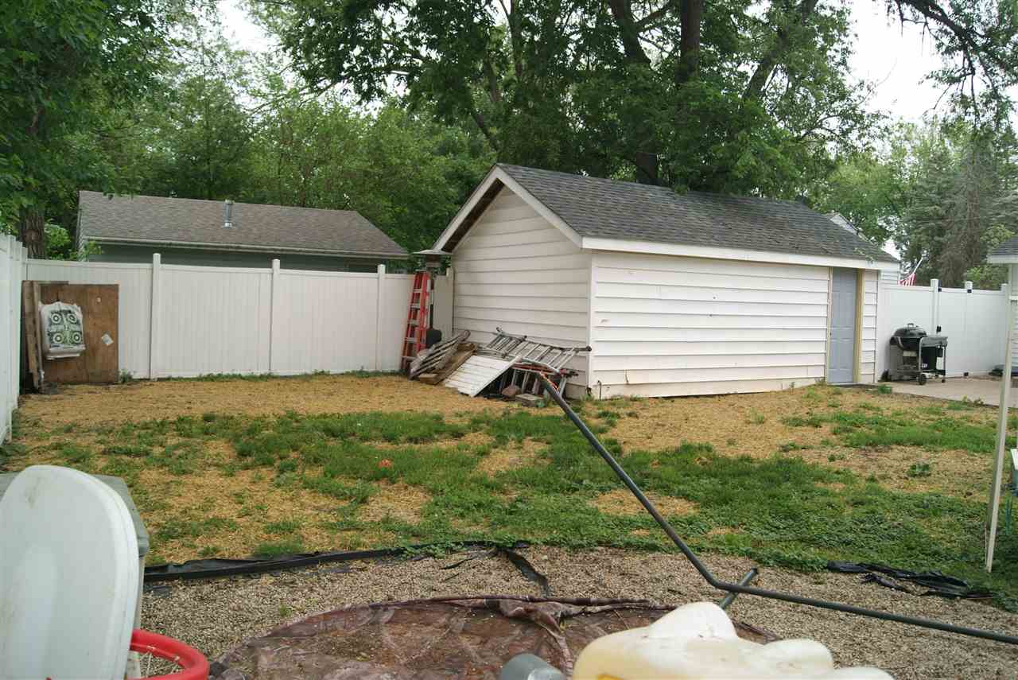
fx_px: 1103
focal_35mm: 39
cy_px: 340
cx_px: 509
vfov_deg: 34.3
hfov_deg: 49.5
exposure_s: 1/160
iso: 100
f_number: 5.6
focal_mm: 26
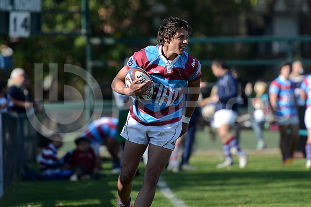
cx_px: 156
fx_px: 2333
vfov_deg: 5.1
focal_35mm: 270
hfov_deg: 7.6
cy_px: 104
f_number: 4
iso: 320
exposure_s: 1/1250
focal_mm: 270
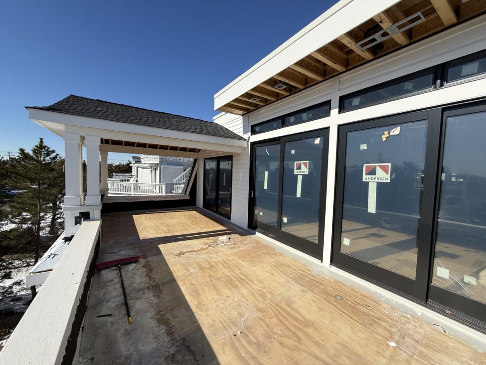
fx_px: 197
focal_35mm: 14
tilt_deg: -2.1
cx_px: 243
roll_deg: -1.5
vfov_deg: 85.7
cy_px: 182
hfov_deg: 102.1
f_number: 2.2
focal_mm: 2.22
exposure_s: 1/2611
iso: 50
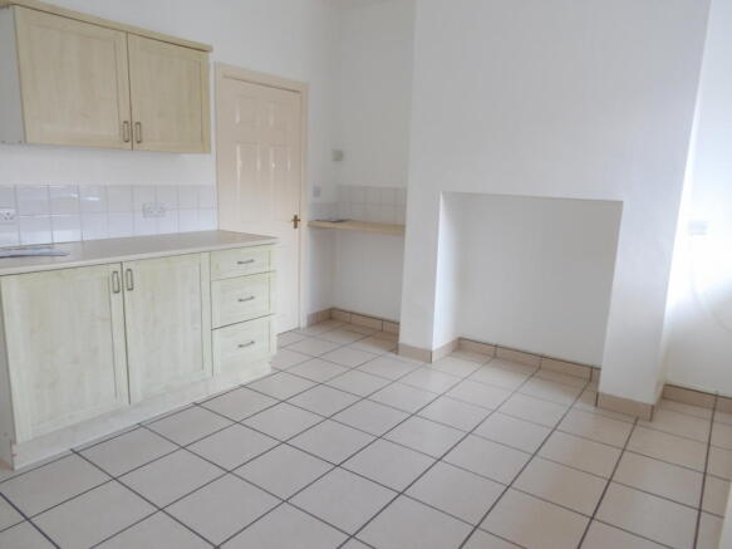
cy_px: 274
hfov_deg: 71.6
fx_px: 507
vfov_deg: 56.8
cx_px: 366
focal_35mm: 24
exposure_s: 1/18
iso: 200
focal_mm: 4.3
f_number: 4.1
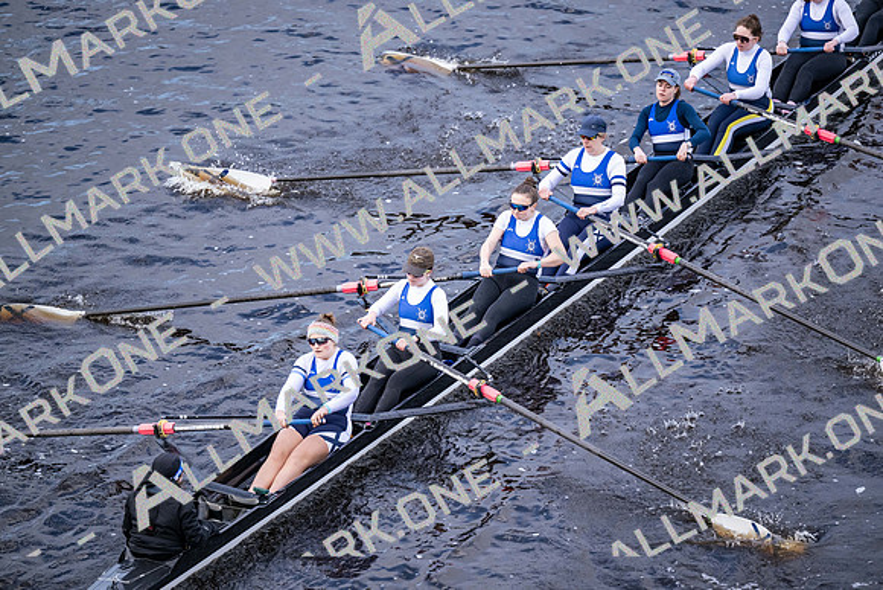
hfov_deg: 10.3
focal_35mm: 200
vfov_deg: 6.9
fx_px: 4906
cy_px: 295
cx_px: 442
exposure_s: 1/2000
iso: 1600
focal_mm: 200
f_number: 2.8
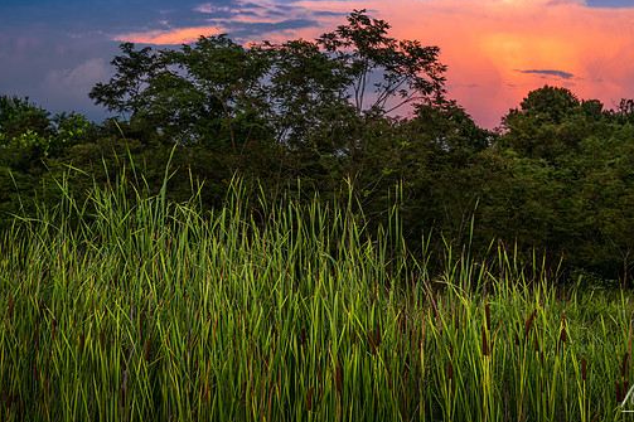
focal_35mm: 90
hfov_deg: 22.6
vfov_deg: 15.2
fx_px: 1584
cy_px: 181
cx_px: 354
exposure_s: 1/4
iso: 64
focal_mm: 78
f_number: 13
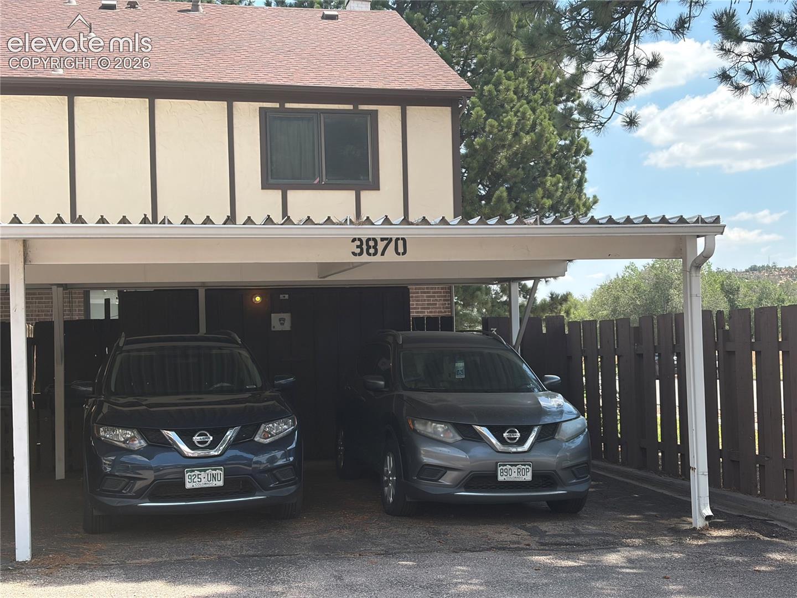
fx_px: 1197
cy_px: 299
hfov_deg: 36.8
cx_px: 398
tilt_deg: +3.0
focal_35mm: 52
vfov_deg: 28.0
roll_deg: +1.4
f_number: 1.6
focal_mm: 5.96
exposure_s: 1/1667
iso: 50
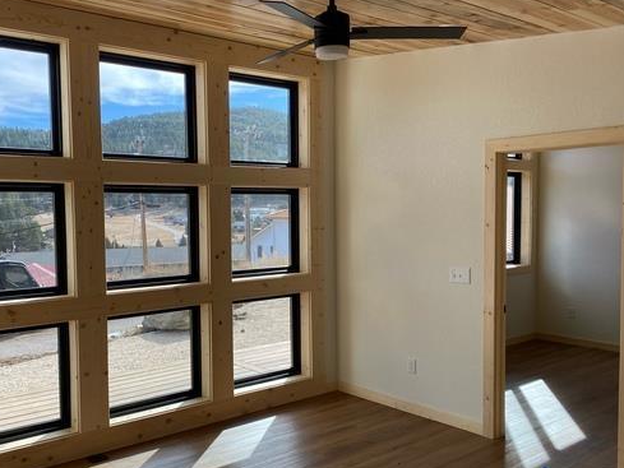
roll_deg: -0.1
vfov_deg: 41.8
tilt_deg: -2.1
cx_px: 245
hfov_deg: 53.5
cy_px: 249
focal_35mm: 34
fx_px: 613
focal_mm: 4.25
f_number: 1.8
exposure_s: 1/715
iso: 32
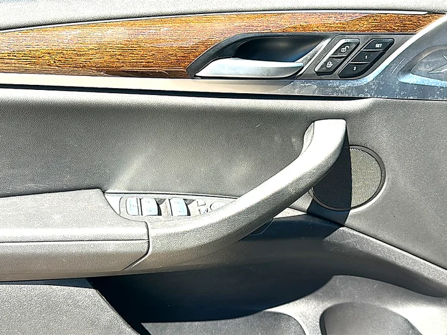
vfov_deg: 40.7
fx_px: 452
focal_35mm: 35
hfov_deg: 52.6
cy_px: 168
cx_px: 224
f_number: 1.78
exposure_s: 1/686
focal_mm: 6.86
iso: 80
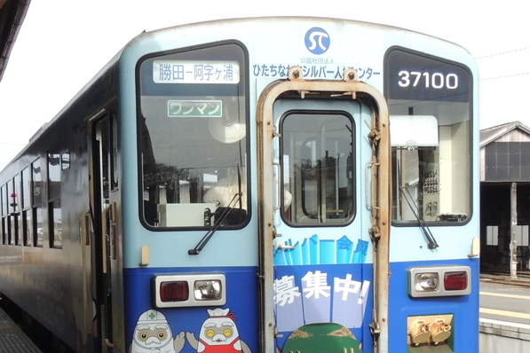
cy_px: 320
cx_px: 220
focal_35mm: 69
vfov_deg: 19.4
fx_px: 1016
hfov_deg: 29.2
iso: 400
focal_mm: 5.8
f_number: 3.6
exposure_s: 1/1250
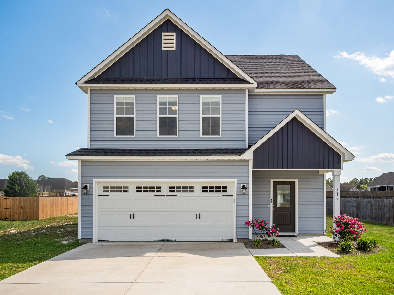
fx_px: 319
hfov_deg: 63.4
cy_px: 148
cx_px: 197
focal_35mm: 28
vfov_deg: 49.7
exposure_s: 1/640
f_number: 5.6
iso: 200
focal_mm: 14
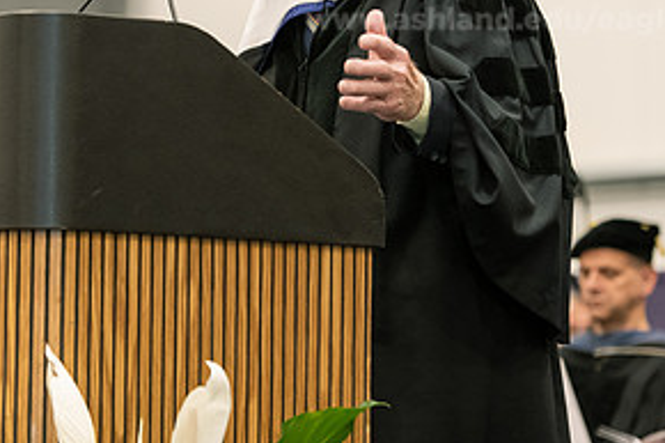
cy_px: 68
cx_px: 202
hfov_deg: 8.9
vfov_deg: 5.9
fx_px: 4283
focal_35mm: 232
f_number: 3.5
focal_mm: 116
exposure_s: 1/200
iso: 3200
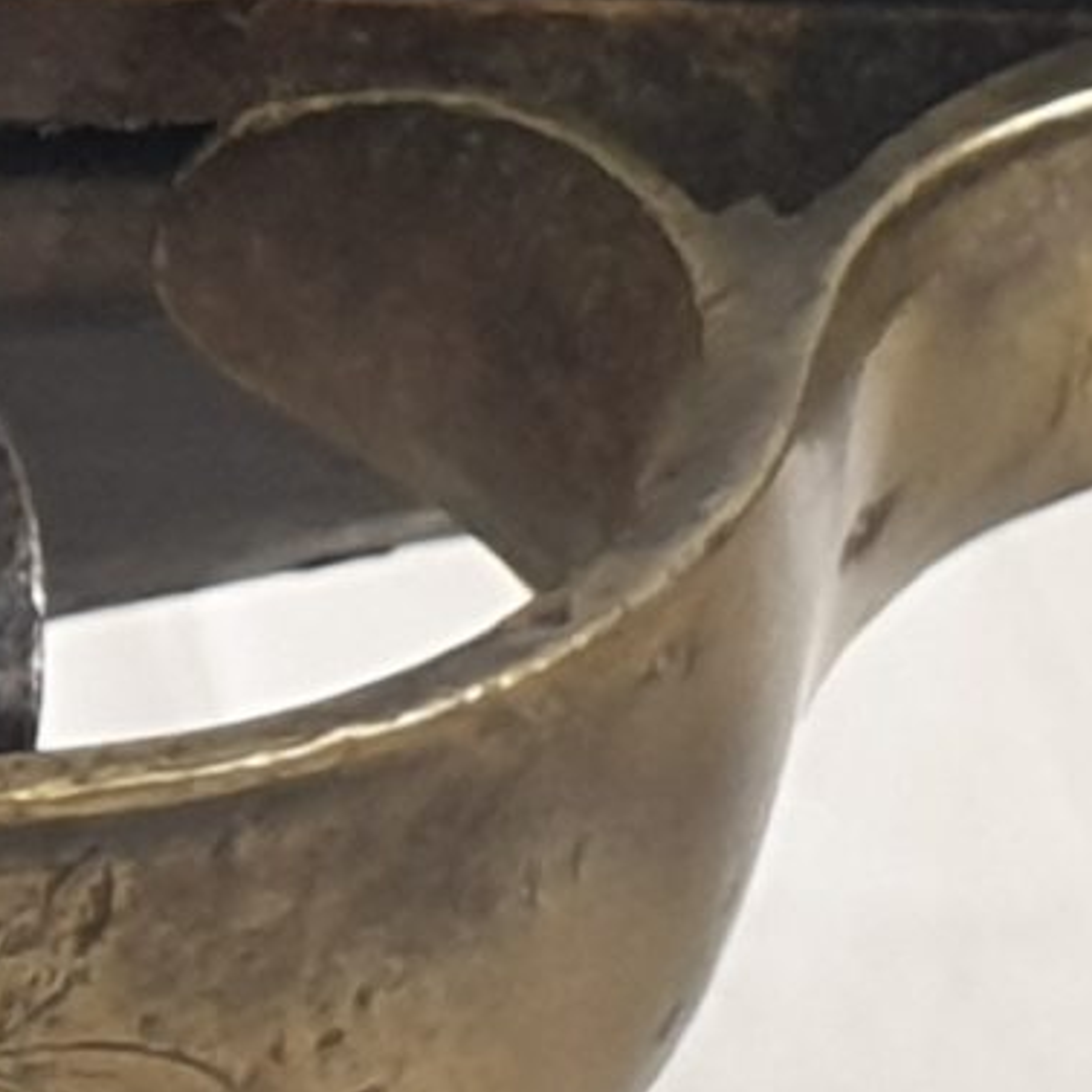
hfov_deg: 9.5
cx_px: -1845
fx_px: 5568
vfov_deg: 11.1
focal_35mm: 156
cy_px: 148
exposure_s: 1/50
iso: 100
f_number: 2.4
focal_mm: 4.3
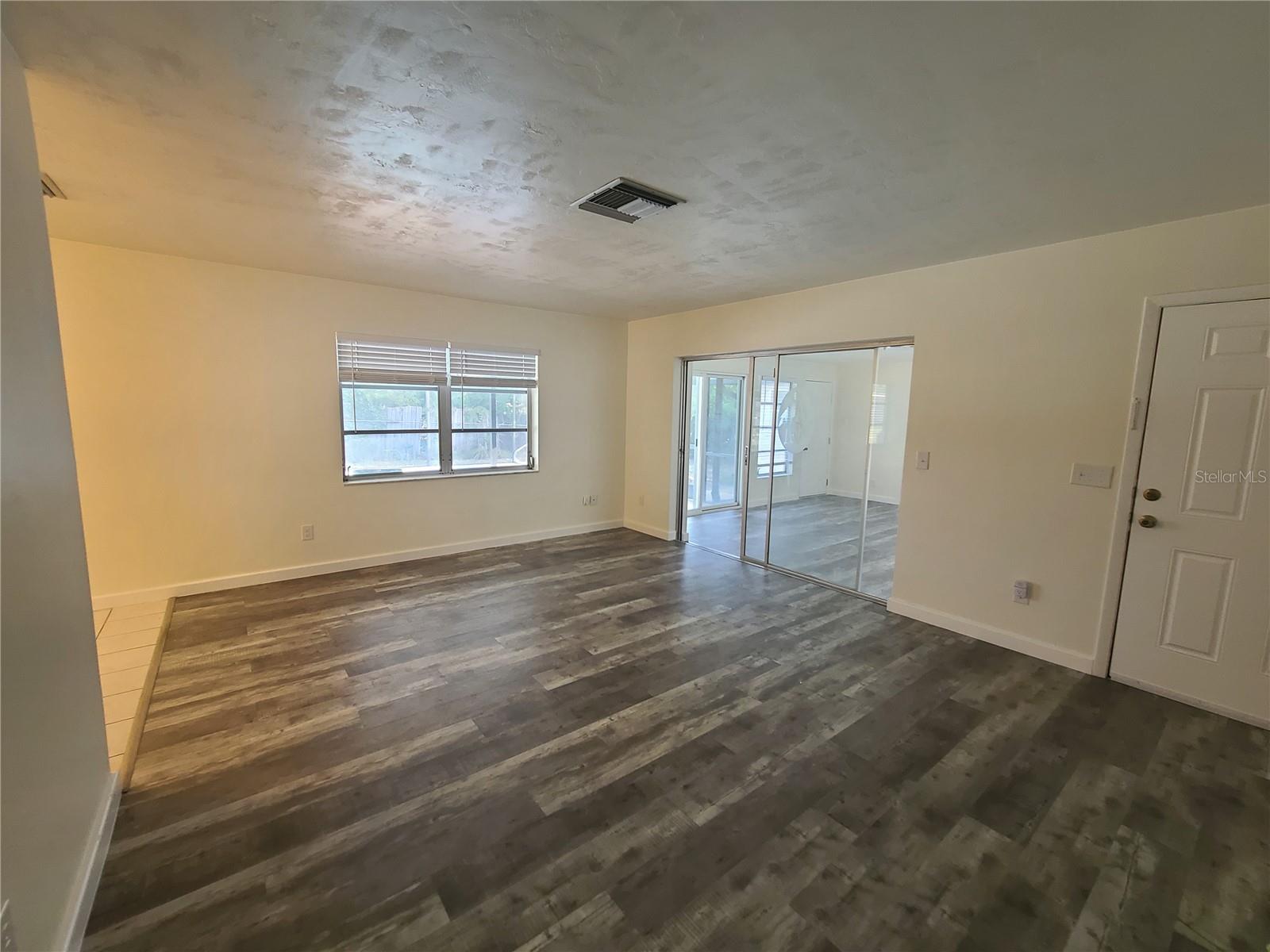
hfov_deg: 106.2
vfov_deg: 89.9
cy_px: 476
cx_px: 635
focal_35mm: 13
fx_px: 477
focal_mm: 2.2
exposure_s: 1/60
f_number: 2.2
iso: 400
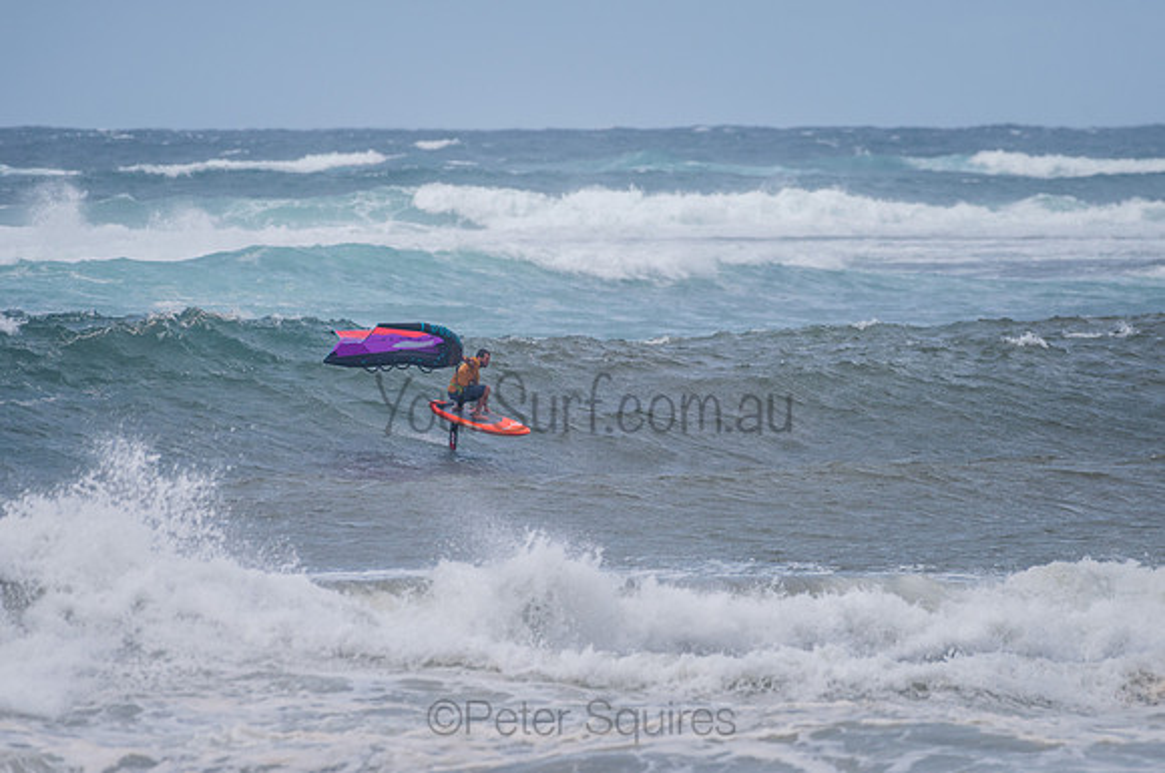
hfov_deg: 3.4
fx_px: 19843
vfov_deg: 2.2
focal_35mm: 614
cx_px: 694
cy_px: 444
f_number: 5.6
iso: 180
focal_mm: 500
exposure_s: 1/2000
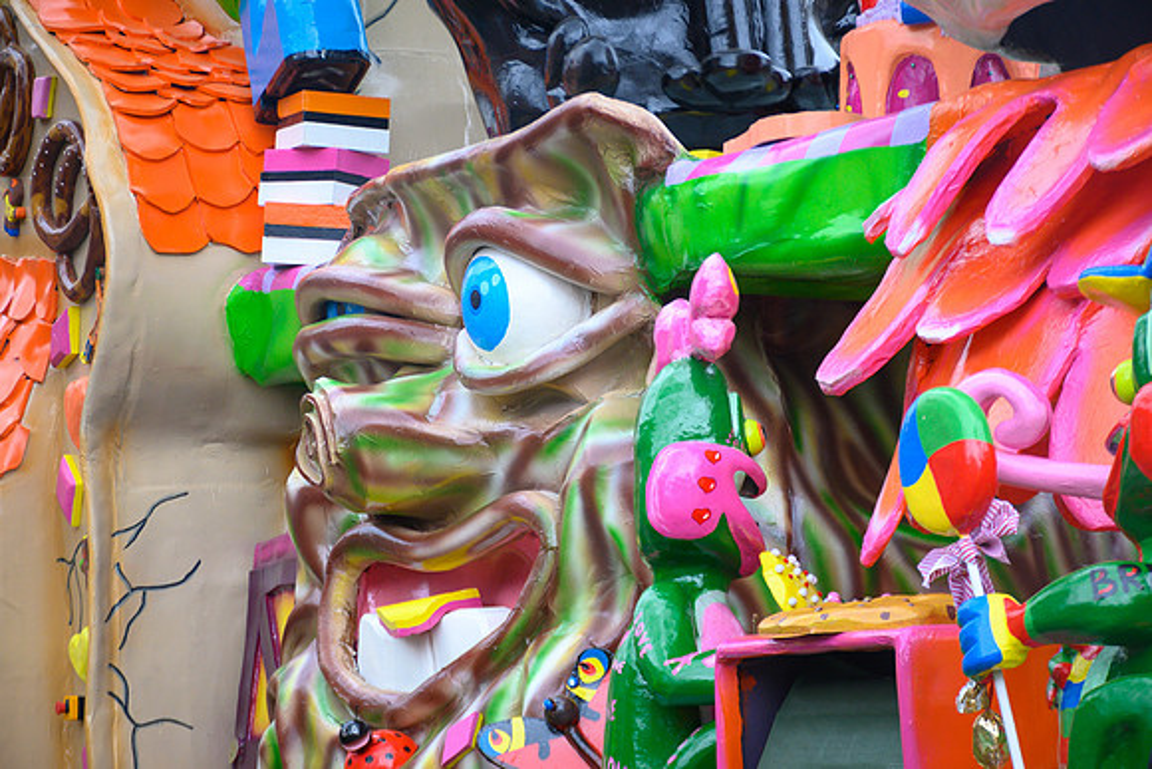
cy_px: 384
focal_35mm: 128
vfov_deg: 10.8
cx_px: 576
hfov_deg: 16.1
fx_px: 4081
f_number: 5.3
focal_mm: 85
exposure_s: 1/80
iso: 400
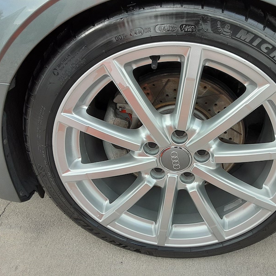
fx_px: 289
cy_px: 138
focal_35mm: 32
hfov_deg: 50.5
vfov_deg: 51.1
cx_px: 176
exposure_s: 1/139
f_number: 1.9
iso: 40
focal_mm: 2.91
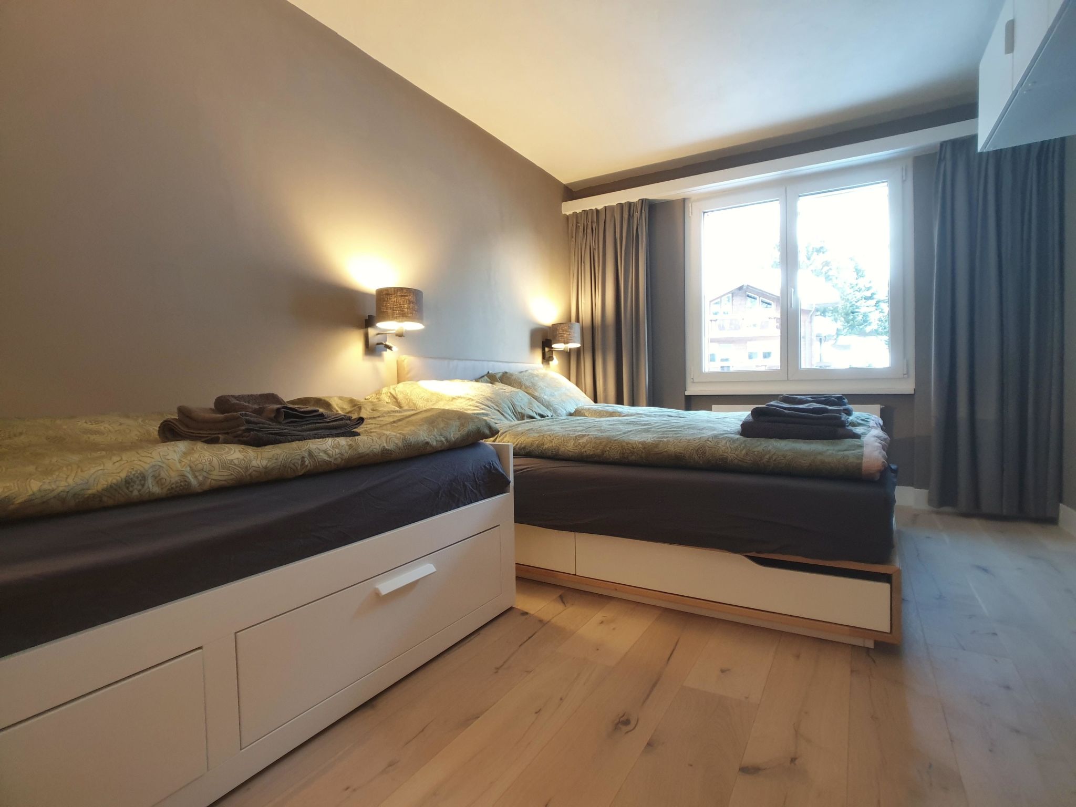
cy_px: 404
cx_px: 538
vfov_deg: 53.1
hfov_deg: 67.3
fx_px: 808
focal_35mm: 26
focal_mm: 4.3
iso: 200
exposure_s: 1/50
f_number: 1.5
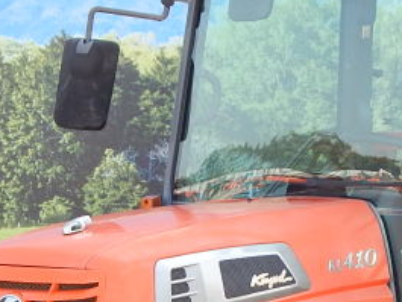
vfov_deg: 9.0
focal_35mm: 163
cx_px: 331
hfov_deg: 12.1
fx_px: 1894
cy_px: 331
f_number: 3.8
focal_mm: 9.7
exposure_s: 1/160
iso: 125
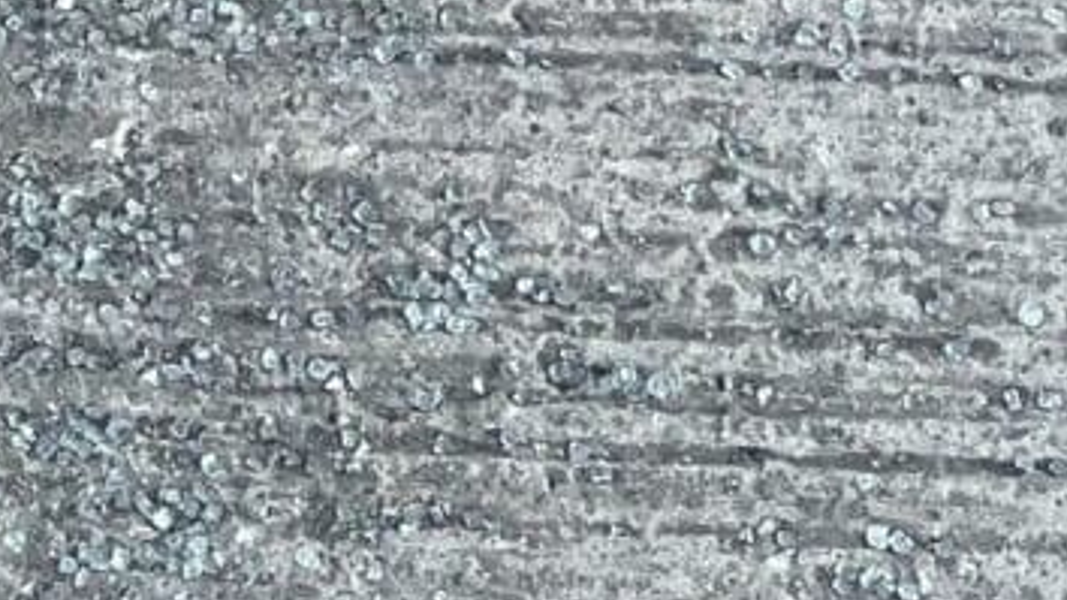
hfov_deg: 11.6
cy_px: -1631
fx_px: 4639
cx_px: -1148
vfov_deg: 6.3
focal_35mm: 164
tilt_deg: -63.9
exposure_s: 1/268
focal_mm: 5.1
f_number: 1.6
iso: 40
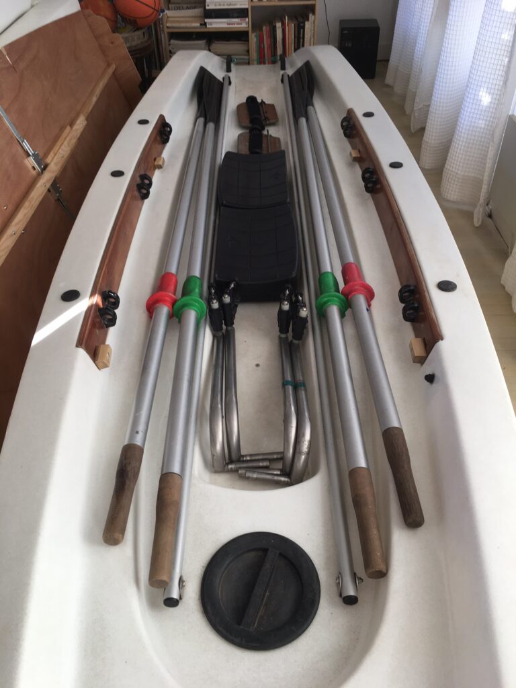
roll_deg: +1.4
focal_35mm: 29
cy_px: 344
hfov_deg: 48.2
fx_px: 576
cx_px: 258
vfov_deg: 61.7
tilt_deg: -40.8
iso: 25
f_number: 2.2
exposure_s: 1/50
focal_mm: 4.15
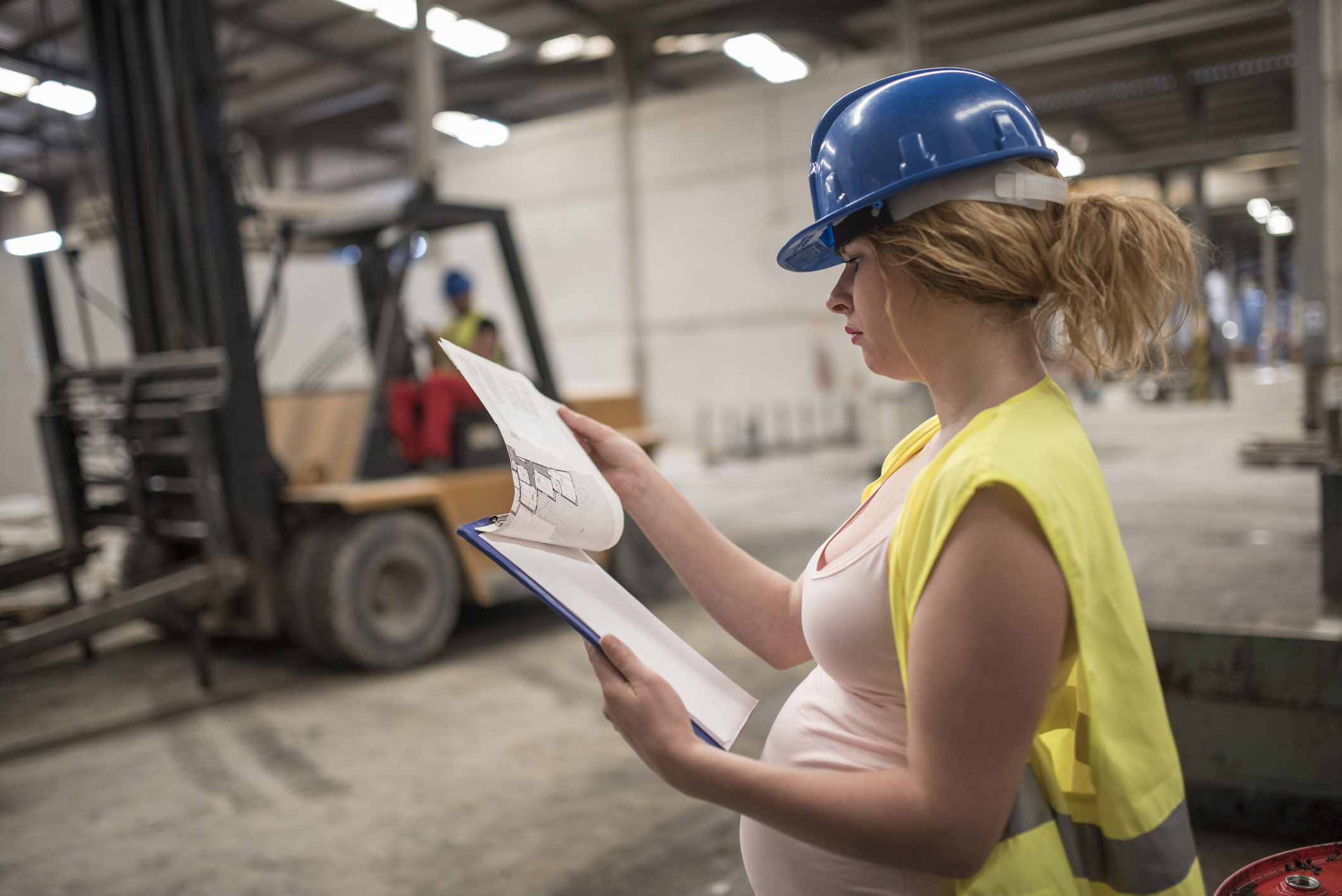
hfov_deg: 54.4
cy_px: 448
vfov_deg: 37.9
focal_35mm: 35
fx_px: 1305
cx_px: 671
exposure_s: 1/160
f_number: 1.4
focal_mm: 35
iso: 1000
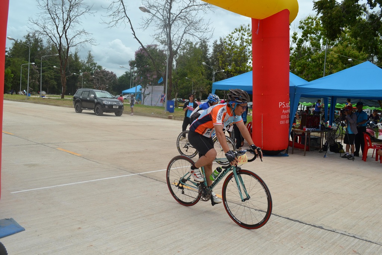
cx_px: 191
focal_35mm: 30
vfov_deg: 43.6
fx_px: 318
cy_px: 128
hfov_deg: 61.9
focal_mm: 20
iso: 400
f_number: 6.3
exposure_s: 1/2000
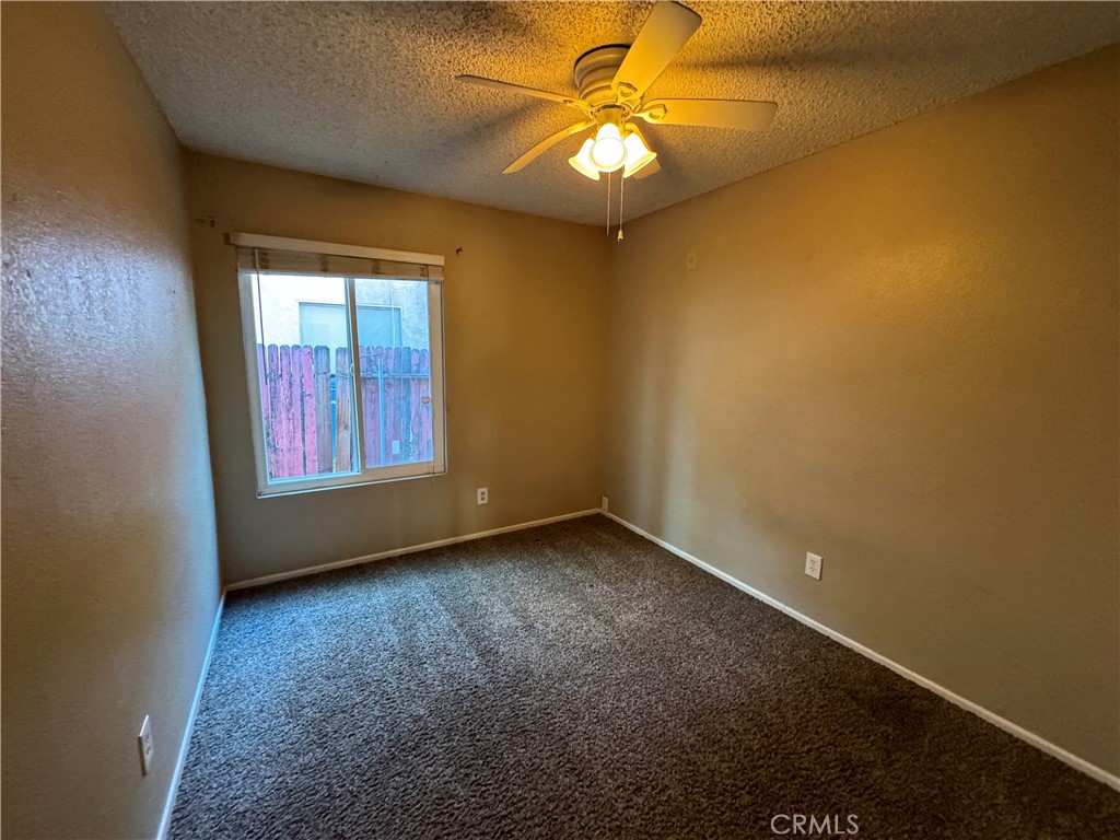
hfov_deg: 102.1
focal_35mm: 14
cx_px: 560
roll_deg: -1.4
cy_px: 420
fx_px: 453
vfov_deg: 85.7
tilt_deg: -11.5
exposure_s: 1/60
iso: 640
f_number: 2.2
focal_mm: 2.22
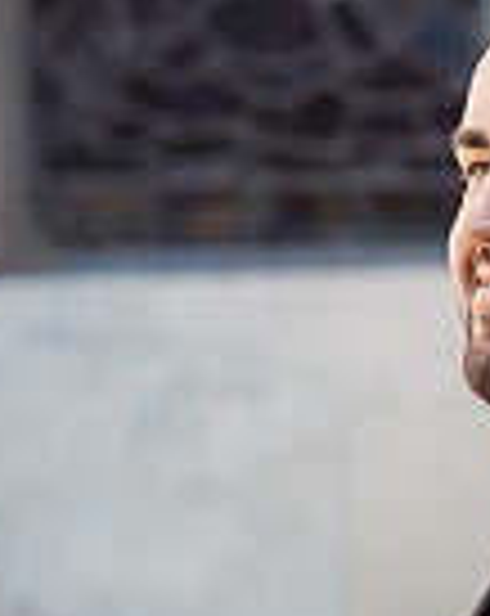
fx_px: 6148
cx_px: 553
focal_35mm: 338
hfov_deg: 4.6
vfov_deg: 5.7
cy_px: 683
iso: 200
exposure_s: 1/320
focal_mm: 85
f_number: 3.5
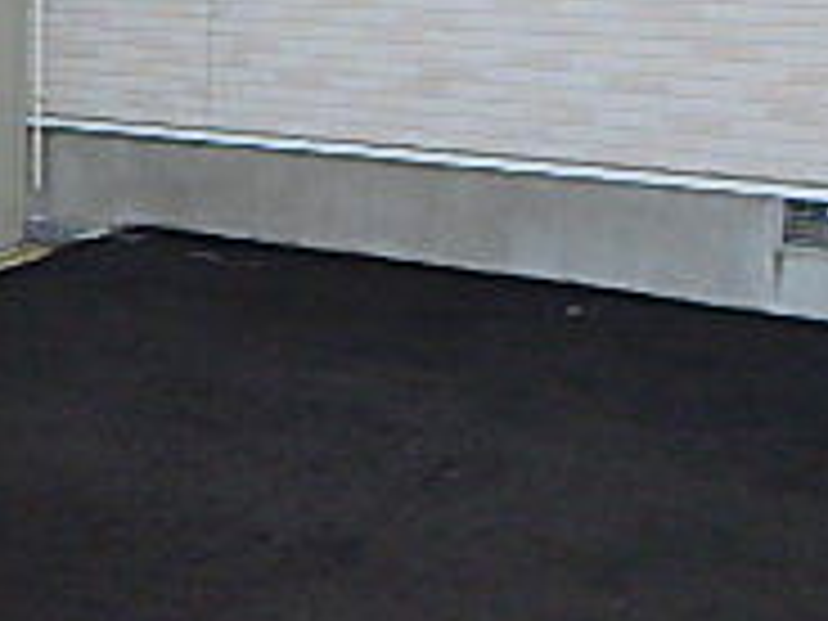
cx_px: -441
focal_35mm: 73
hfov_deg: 21.8
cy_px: 90
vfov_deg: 19.9
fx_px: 1746
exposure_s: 1/30
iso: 400
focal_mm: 3.7
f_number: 3.5
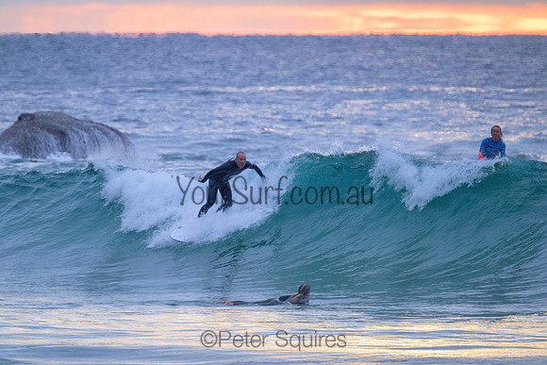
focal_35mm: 800
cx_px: 274
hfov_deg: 2.6
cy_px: 182
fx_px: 12158
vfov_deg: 1.7
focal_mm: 800
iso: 3200
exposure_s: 1/125
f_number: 11
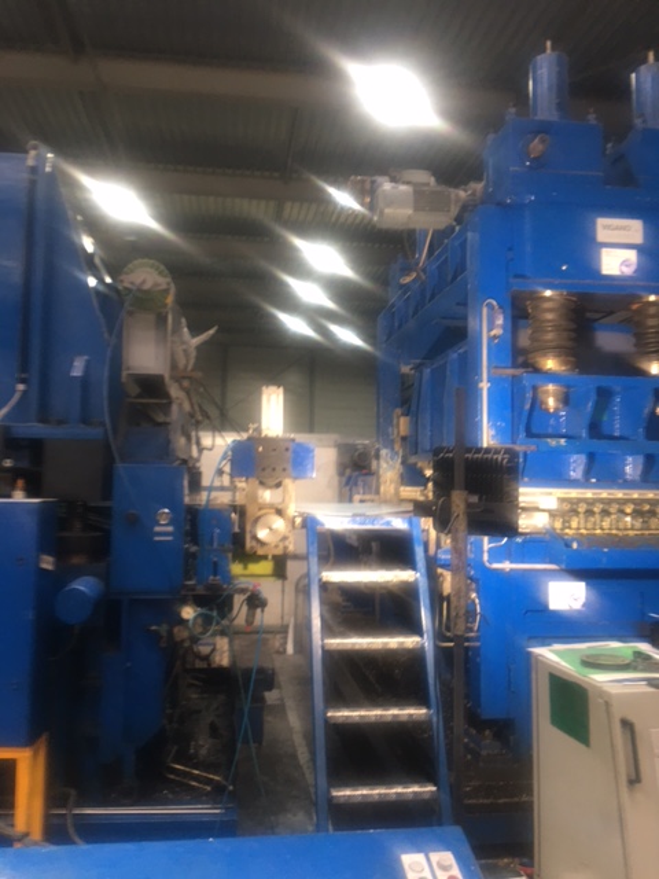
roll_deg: +0.5
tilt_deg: +6.3
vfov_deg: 61.7
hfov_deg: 48.2
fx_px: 736
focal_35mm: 29
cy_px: 440
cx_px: 330
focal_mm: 4.15
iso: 32
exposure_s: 1/17
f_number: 2.2
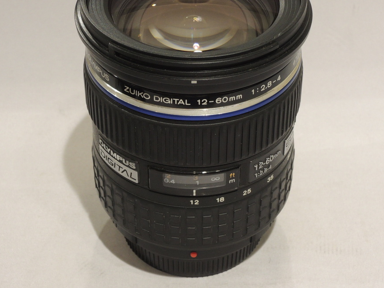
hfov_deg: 22.8
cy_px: 112
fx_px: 954
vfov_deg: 17.2
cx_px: 190
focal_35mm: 86
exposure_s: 1/60
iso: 280
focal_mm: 11.1
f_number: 4.7
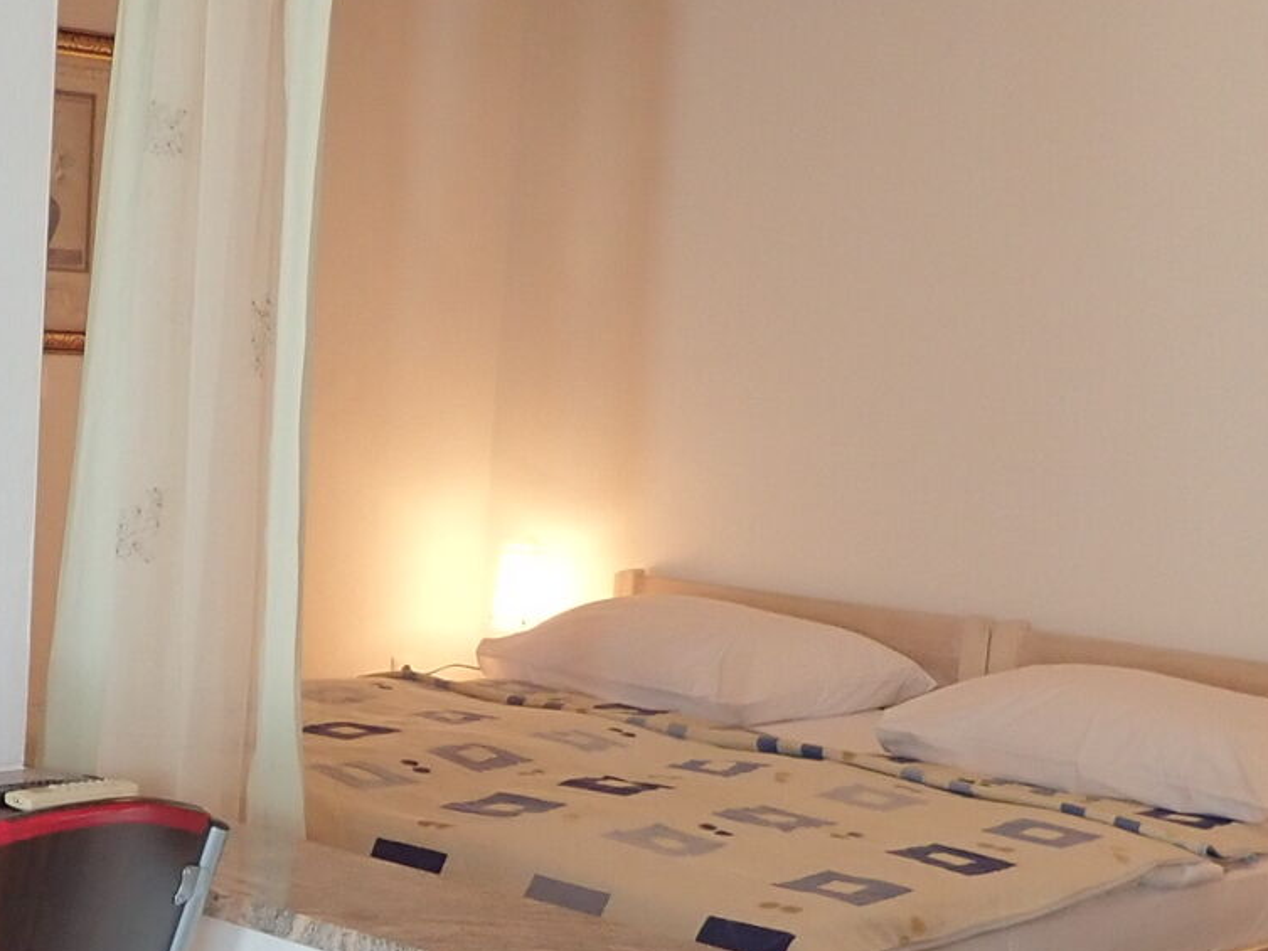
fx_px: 2491
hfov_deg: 27.6
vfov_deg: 21.5
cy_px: 665
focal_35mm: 68
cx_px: 143
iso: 200
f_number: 2
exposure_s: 1/50
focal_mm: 4.5
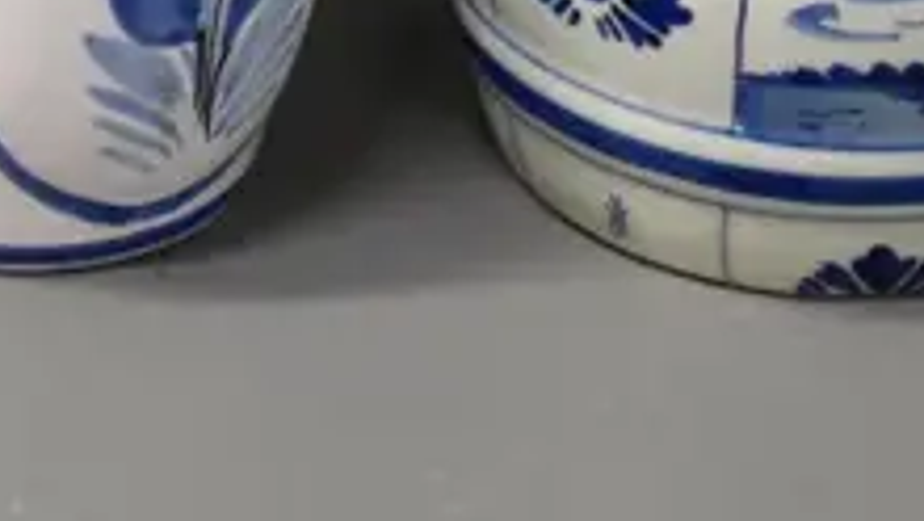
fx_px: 3726
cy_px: -210
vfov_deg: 7.9
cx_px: 126
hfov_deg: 14.0
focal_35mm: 152
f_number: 5
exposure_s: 1/100
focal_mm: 15
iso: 1600
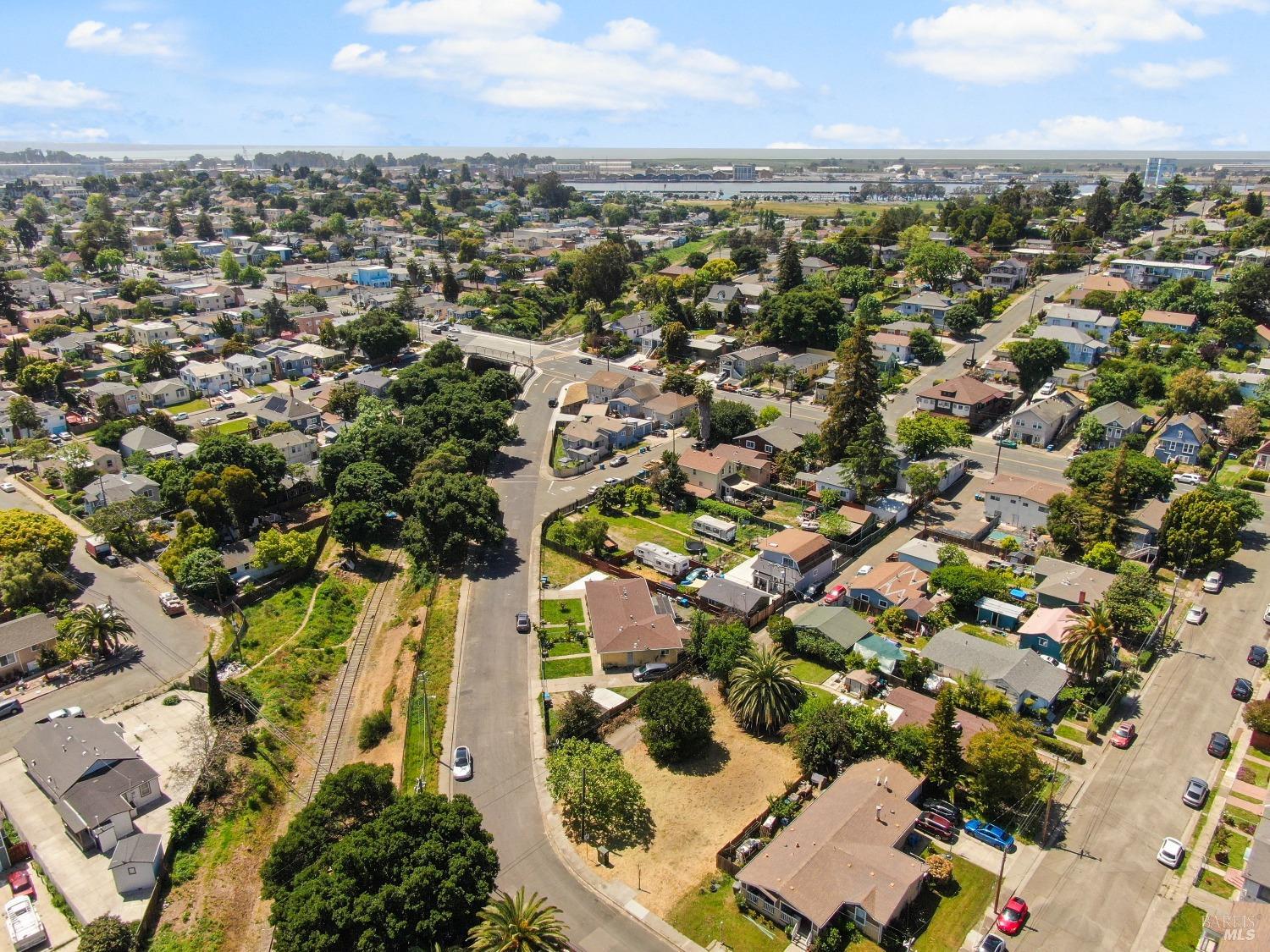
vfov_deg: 56.8
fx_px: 881
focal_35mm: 24
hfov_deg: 71.6
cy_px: 476
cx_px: 635
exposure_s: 1/160
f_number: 2.8
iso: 100
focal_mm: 4.39
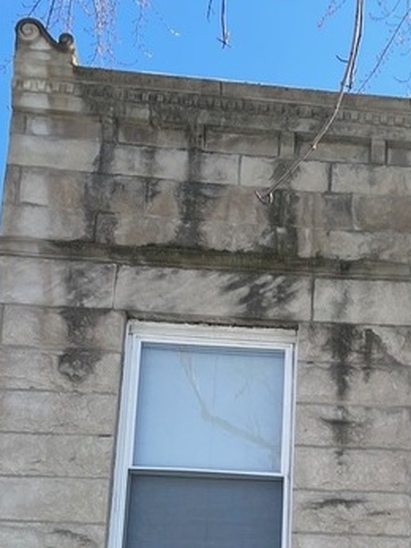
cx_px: 503
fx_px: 1283
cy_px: 839
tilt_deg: +17.7
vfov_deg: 20.4
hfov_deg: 17.3
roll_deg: +0.4
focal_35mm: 81
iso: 32
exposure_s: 1/927
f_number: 1.8
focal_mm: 4.25
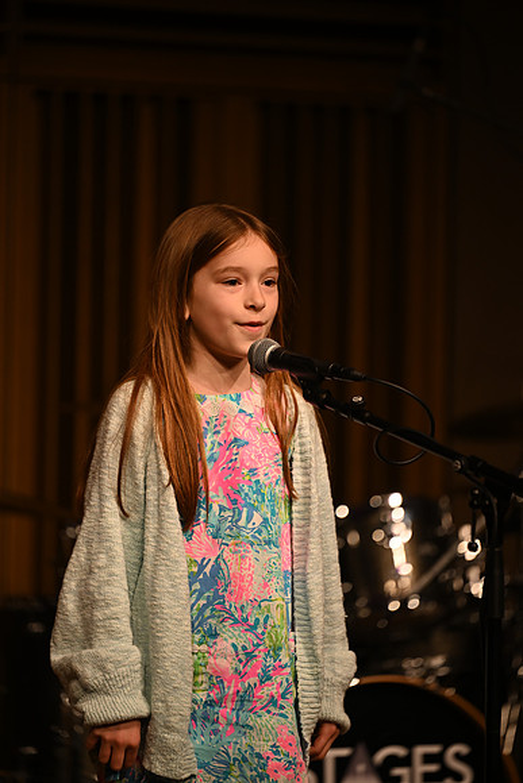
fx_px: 4355
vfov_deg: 10.3
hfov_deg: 6.9
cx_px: 262
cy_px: 392
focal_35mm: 200
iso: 640
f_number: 2.8
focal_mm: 200
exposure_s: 1/320
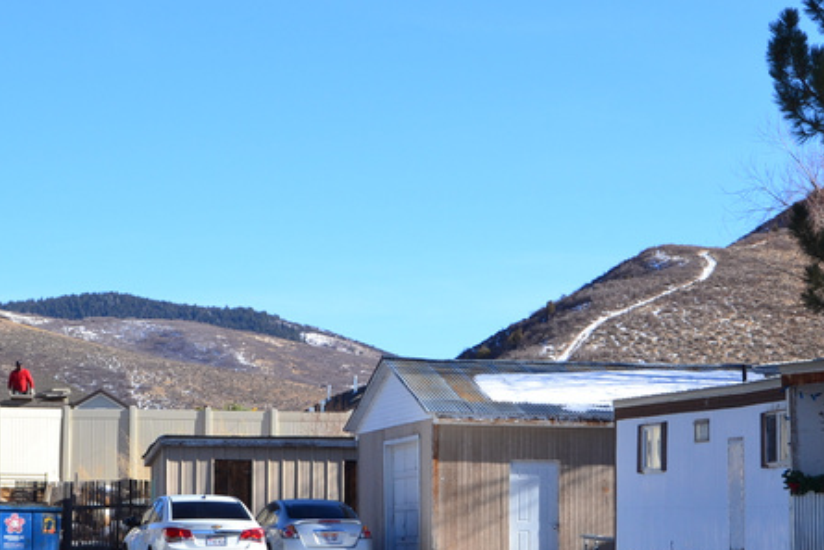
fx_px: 2718
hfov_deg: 17.2
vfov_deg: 11.5
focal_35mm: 119
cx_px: 472
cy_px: 349
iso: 400
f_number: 11
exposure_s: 1/400
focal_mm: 55
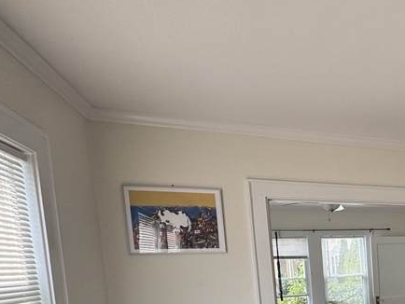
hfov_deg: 43.8
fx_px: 386
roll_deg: +3.5
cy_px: 297
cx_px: 437
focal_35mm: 33
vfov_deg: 38.6
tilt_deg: -6.8
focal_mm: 2.22
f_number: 2.2
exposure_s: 1/110
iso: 40
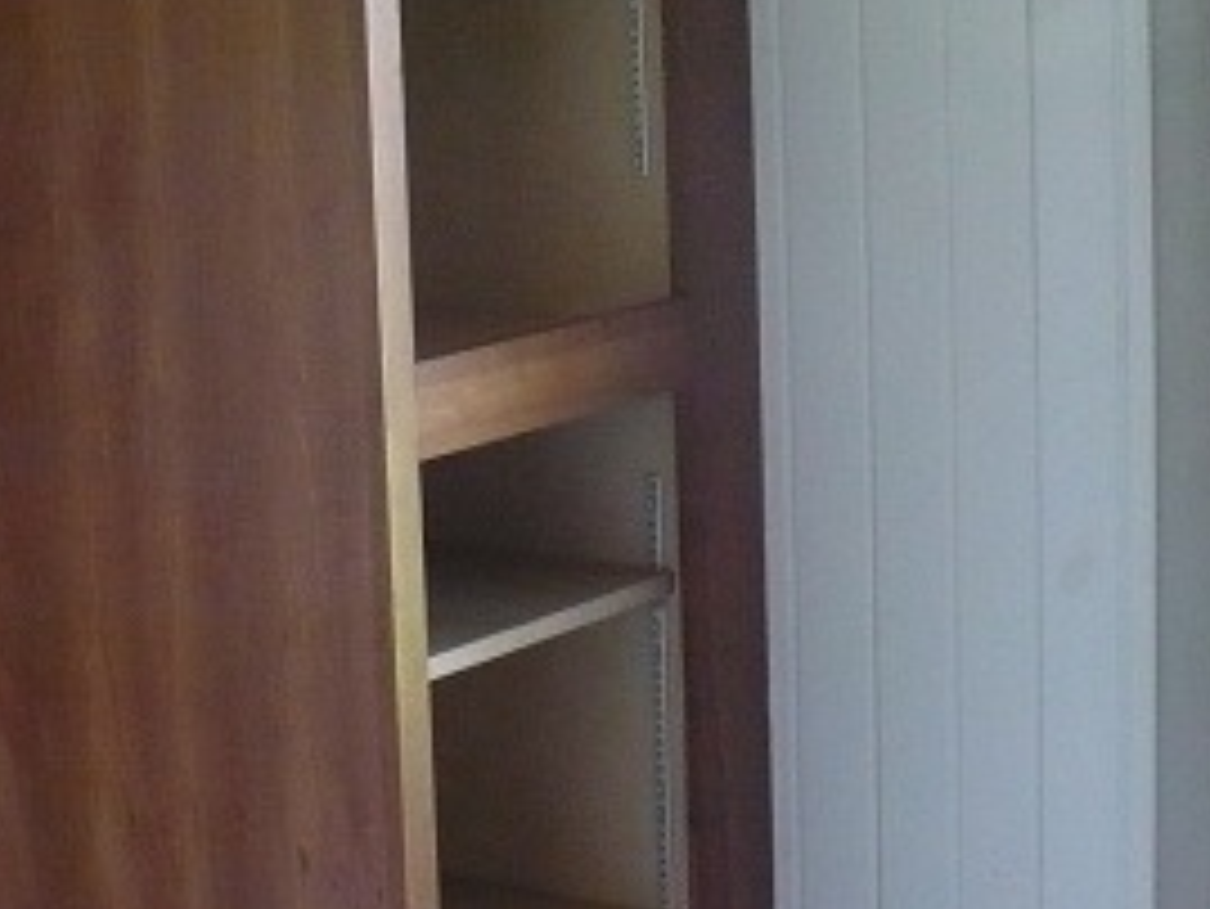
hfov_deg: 22.2
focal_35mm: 88
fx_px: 3077
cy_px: 274
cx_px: 513
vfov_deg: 16.7
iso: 400
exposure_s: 1/30
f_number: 2.8
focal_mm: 6.1
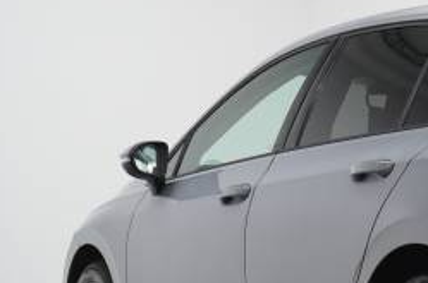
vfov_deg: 9.8
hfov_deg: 14.3
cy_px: 209
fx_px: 1649
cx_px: 514
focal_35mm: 139
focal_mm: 36
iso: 3200
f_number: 5.6
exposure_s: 1/200
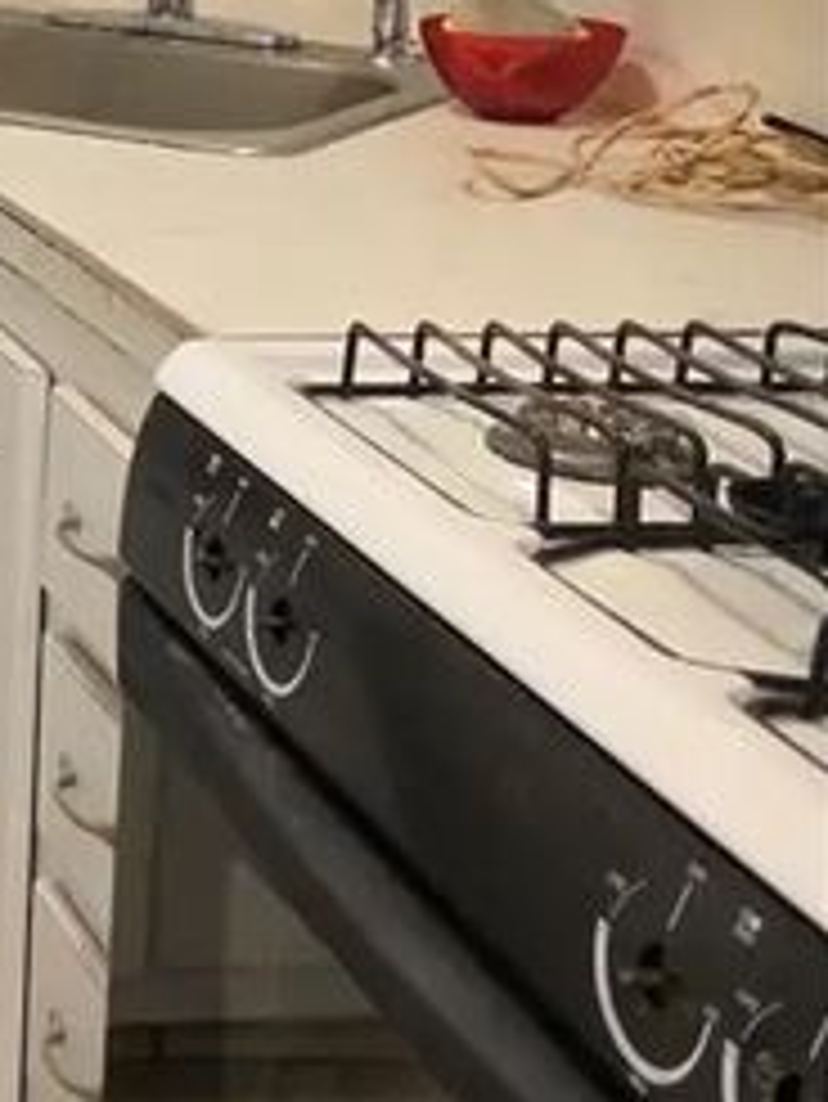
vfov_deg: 23.4
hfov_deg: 16.0
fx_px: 2549
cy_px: 7
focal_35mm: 80
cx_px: -608
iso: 1000
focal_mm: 6.3
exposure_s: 1/120
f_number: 1.7
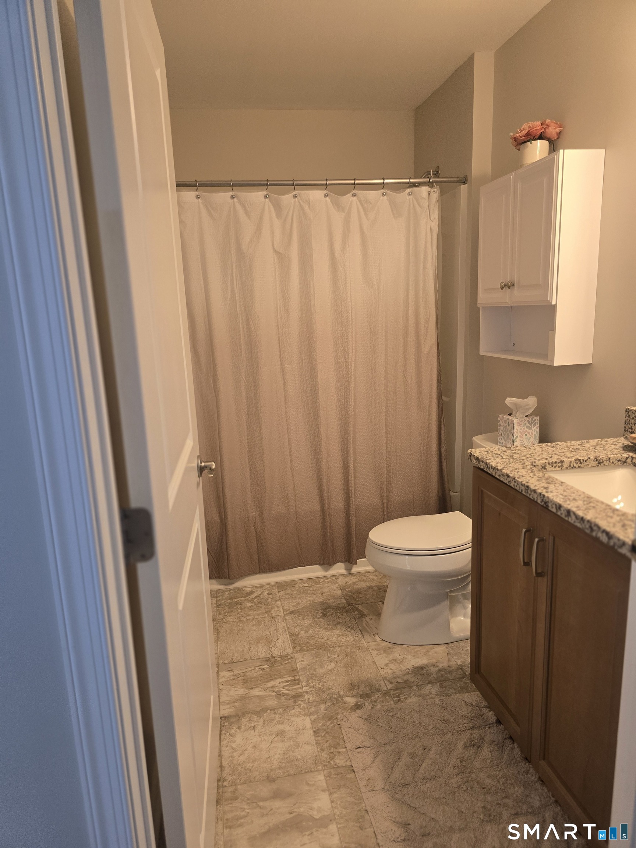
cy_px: 424
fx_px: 563
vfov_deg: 73.9
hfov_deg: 58.9
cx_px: 318
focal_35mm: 23
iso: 250
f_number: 1.7
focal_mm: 6.3
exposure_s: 1/120
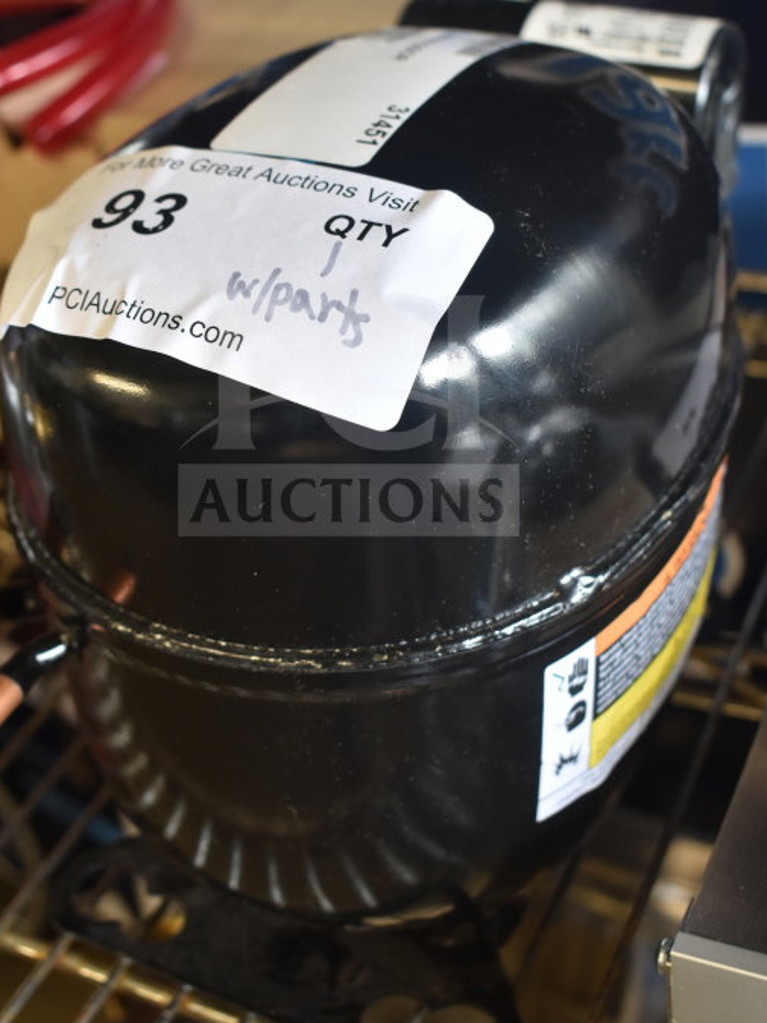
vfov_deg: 37.4
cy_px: 416
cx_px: 348
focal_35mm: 51
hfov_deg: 28.6
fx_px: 1506
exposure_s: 1/40
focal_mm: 26
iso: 500
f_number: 4
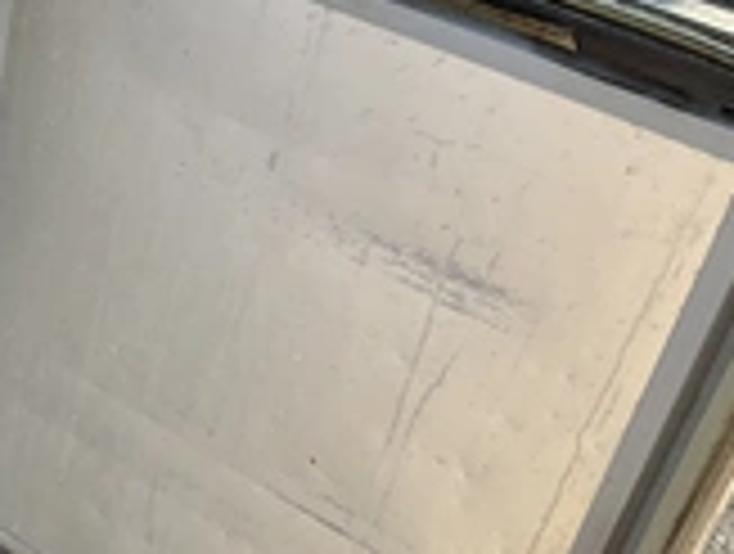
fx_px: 1509
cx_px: -126
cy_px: 279
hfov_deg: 24.9
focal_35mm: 71
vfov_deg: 20.8
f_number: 1.8
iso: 25
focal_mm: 3
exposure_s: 1/375
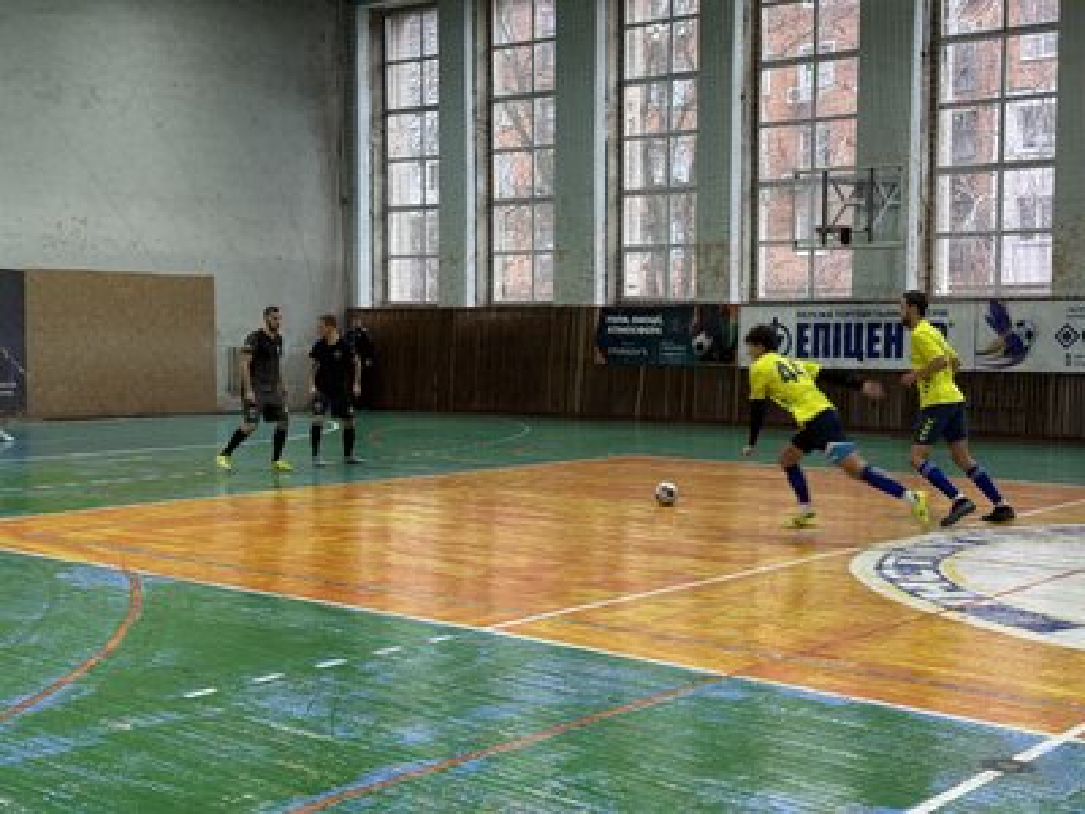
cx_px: 542
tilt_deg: -2.7
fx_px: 1505
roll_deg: +1.4
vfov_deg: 30.3
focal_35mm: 48
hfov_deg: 39.7
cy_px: 407
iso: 160
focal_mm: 6.76
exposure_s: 1/50
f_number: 1.78
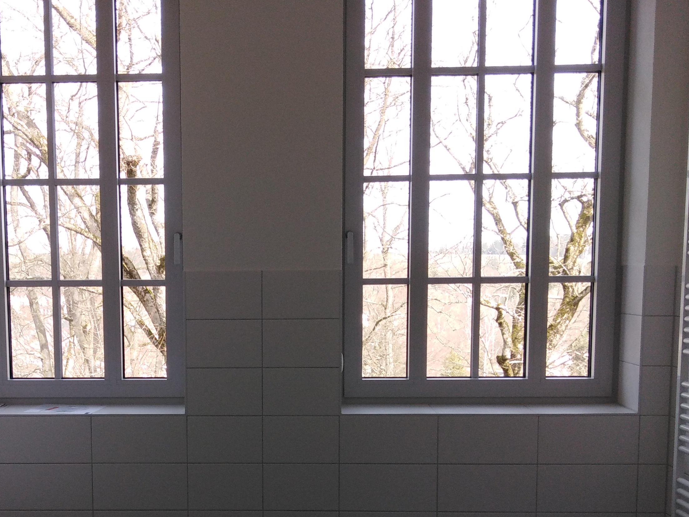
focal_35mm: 49
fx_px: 975
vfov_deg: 29.3
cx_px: 235
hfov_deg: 38.5
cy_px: 369
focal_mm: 3.46
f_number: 2.2
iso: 100
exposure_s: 1/110
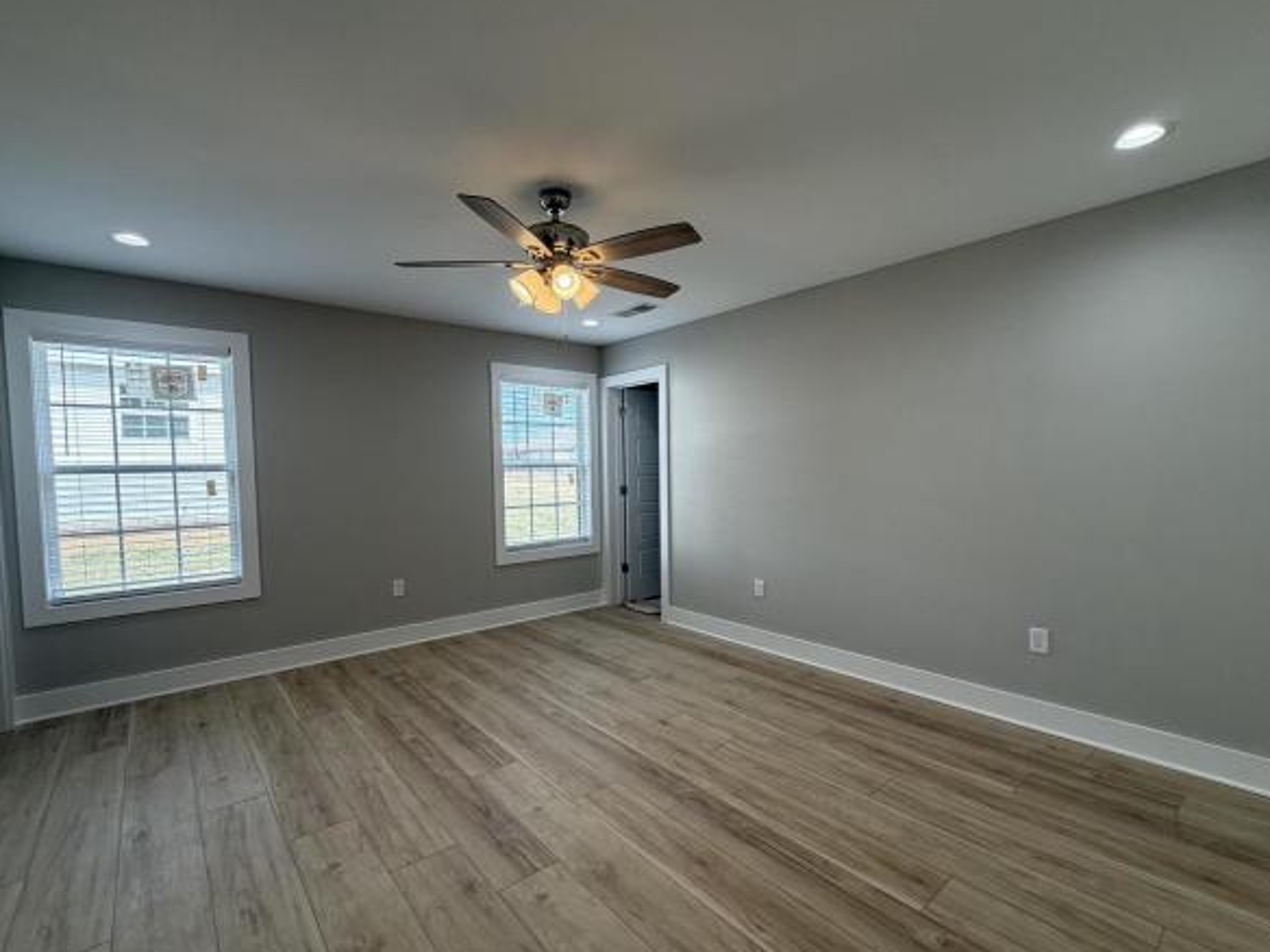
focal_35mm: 16
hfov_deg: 94.5
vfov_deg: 78.1
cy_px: 496
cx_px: 619
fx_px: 587
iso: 100
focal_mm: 2.22
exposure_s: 1/121
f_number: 2.2
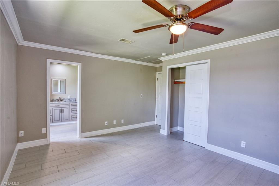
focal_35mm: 17
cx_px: 140
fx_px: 132
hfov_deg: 93.3
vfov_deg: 70.3
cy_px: 93
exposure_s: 1/15
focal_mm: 17
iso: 320
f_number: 8
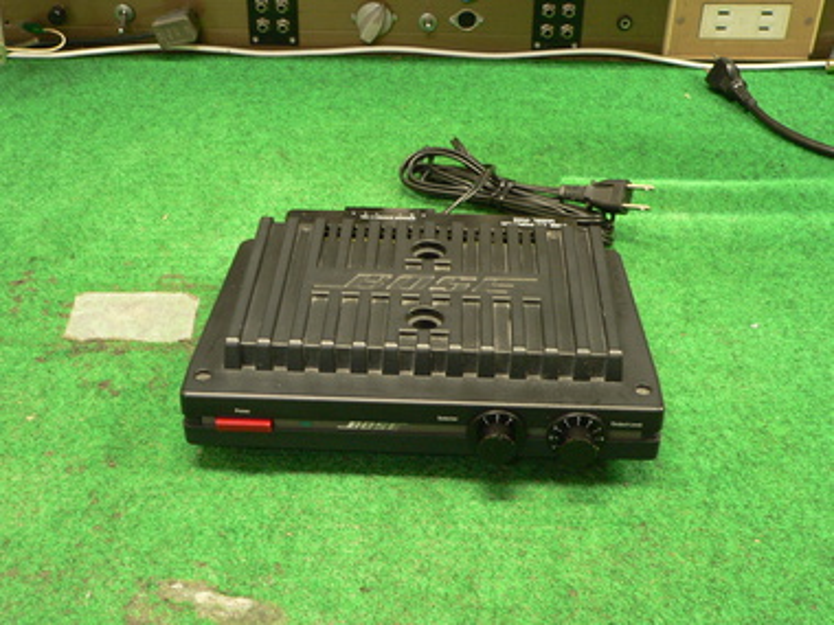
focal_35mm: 48
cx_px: 417
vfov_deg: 30.3
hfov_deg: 39.7
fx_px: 1156
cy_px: 312
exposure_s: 1/8
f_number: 2.8
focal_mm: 7.9
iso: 200
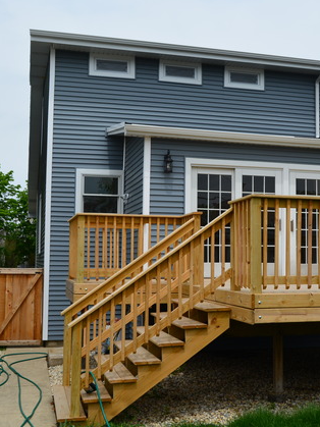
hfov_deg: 28.5
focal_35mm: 51
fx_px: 626
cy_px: 212
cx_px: 210
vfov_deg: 37.7
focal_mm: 23
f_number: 11
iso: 200
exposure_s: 1/400
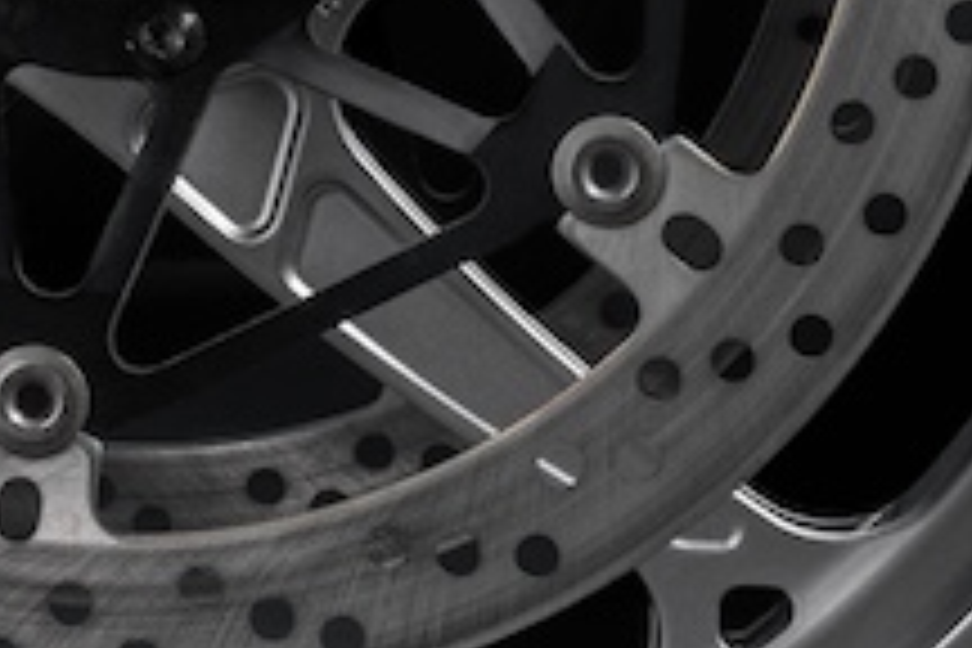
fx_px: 5859
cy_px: -207
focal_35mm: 217
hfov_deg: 9.4
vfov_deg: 6.3
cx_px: 117
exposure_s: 1/200
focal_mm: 39
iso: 100
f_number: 11
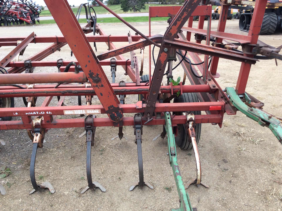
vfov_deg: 44.1
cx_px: 141
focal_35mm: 32
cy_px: 106
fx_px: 260
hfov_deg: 56.9
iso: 32
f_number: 2.4
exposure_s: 1/196
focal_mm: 3.3
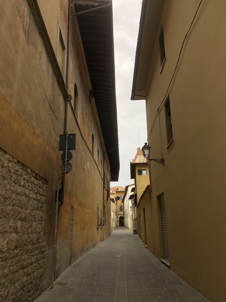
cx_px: 113
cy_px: 151
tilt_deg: +16.8
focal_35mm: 28
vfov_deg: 63.4
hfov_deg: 49.7
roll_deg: +0.9
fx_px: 244
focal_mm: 4
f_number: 1.8
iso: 20
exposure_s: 1/486
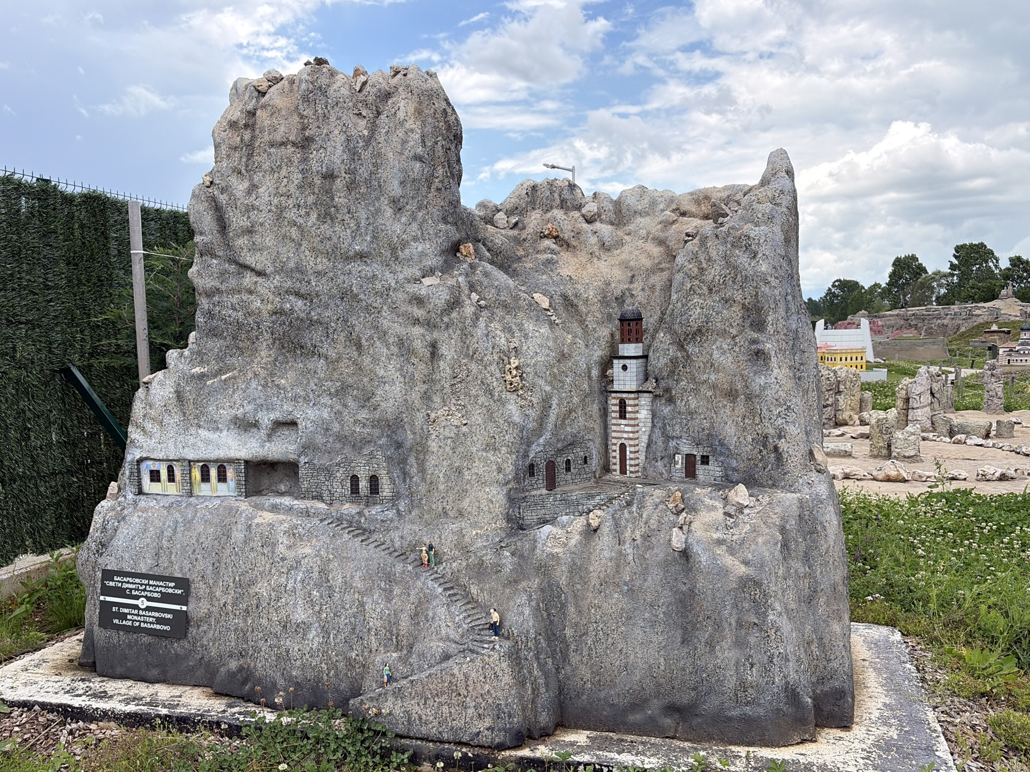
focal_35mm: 31
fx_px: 922
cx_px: 486
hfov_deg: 58.3
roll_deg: +1.5
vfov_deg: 45.4
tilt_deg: -5.8
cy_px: 433
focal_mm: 5.96
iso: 64
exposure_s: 1/2012
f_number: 1.6
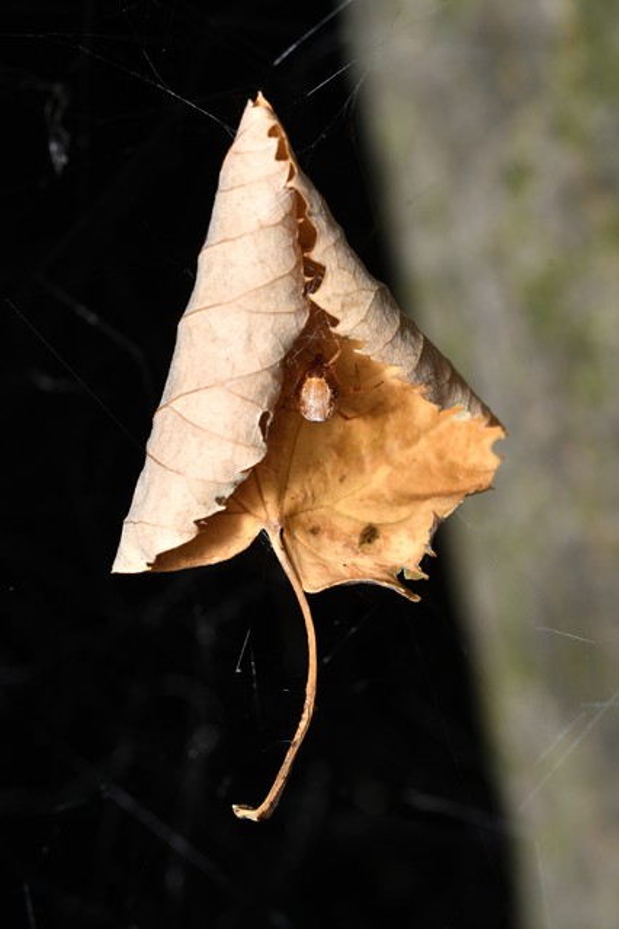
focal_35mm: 225
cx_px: 310
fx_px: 5809
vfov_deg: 9.2
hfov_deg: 6.1
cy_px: 464
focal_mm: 150
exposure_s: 1/250
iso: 400
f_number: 9
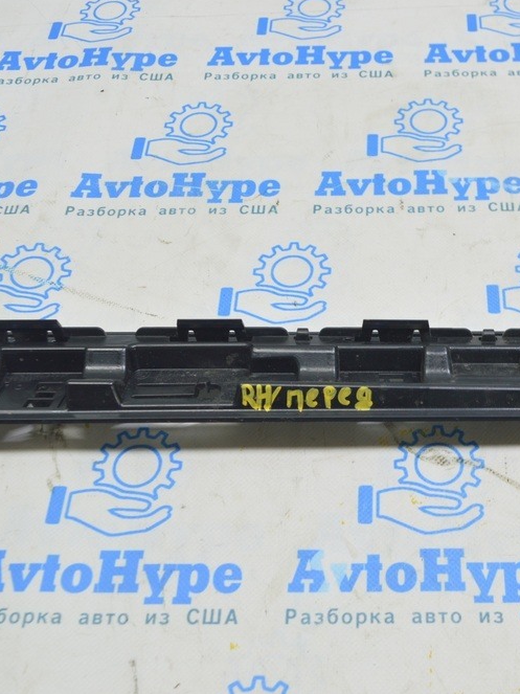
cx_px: 381
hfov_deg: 29.3
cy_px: 349
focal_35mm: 49
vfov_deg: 38.9
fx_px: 982
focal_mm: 22
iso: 400
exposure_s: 1/20
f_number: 5.6
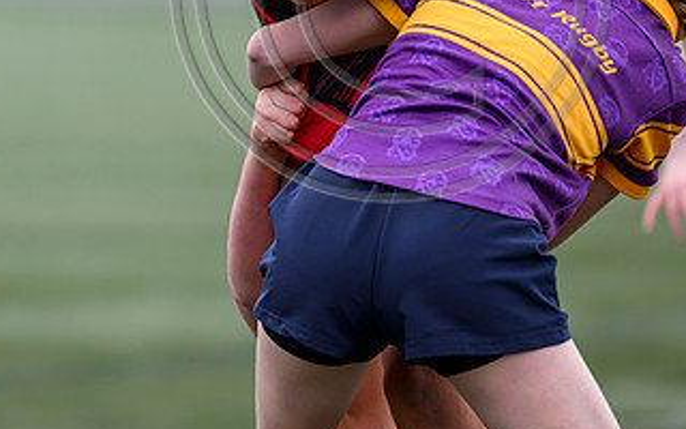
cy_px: 33
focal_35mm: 974
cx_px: 191
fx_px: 18210
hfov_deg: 2.2
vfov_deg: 1.3
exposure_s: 1/1250
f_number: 3.2
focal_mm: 400
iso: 500
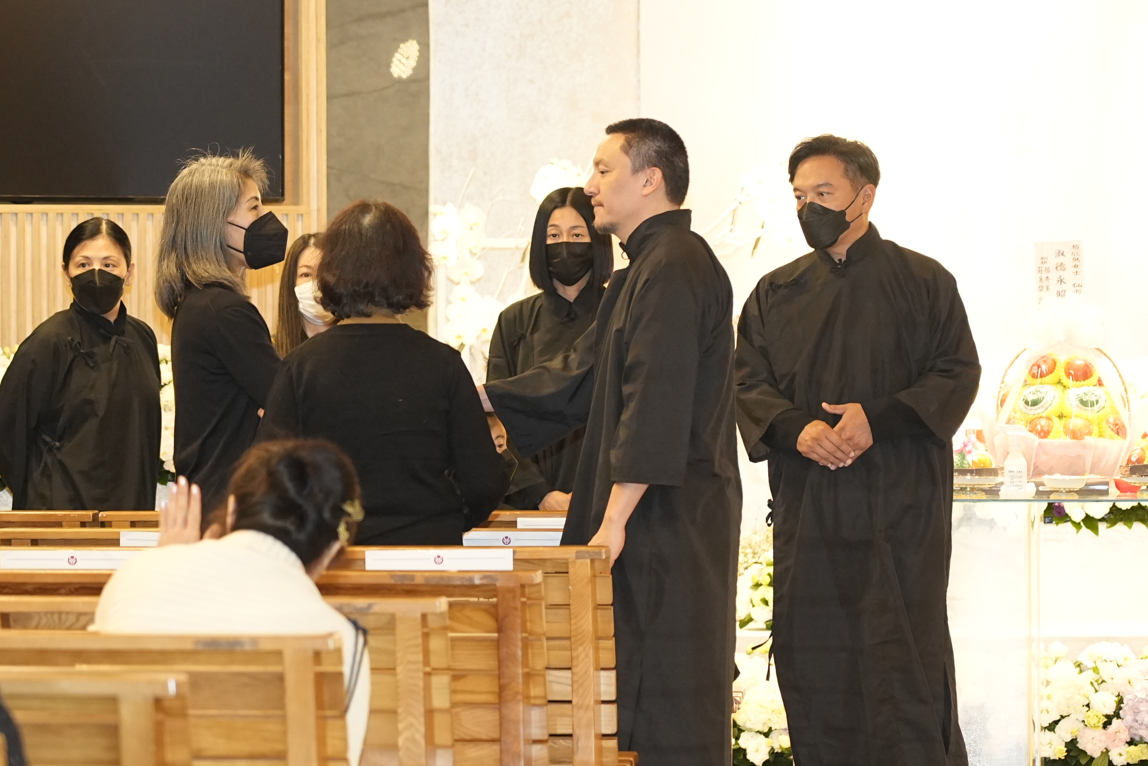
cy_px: 340
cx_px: 619
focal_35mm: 202
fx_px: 6442
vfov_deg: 6.8
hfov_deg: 10.2
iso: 2500
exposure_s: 1/200
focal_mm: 105
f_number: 4
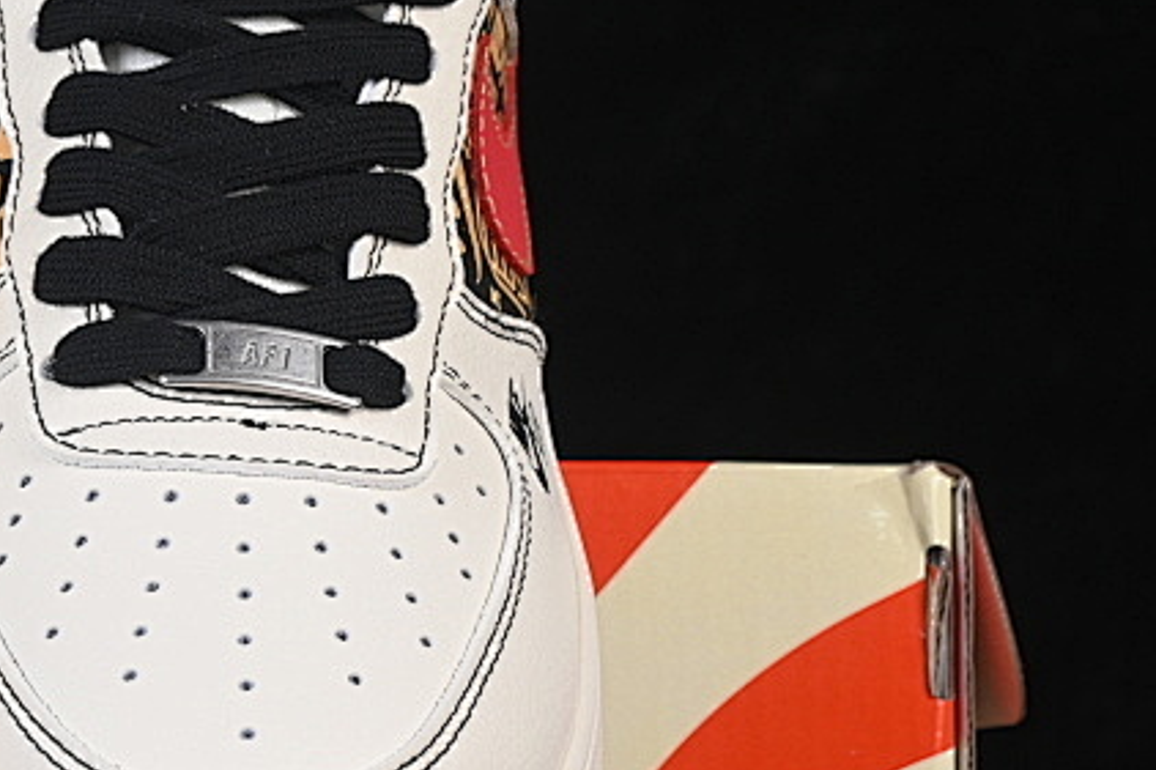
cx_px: -99
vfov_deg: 7.1
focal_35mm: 192
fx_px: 6163
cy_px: 488
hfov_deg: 10.6
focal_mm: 50
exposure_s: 1/80
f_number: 8
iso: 160
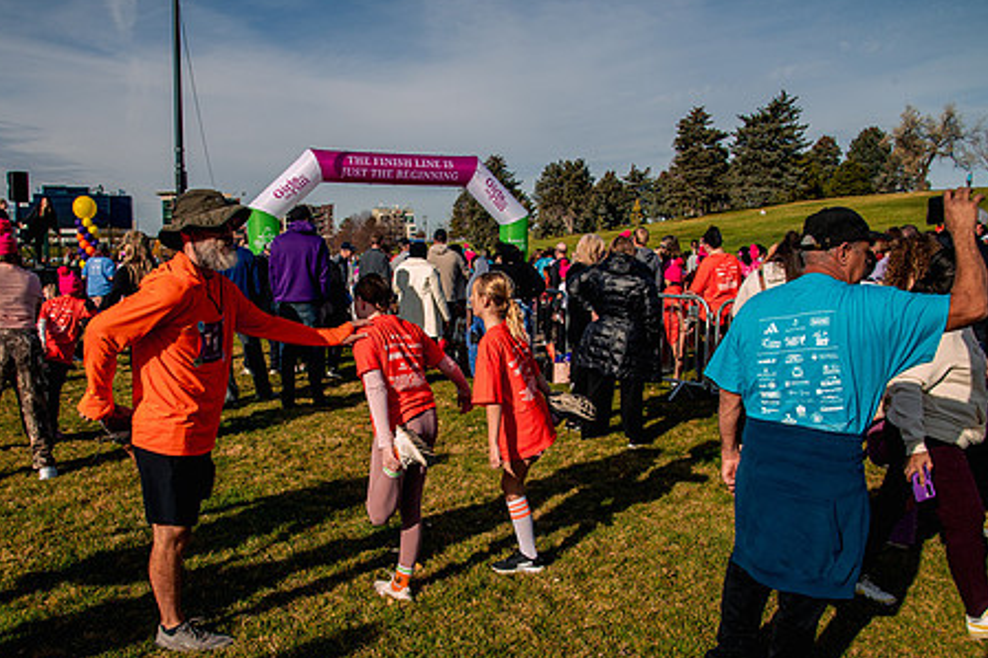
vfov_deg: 42.0
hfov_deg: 60.1
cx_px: 429
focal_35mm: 31
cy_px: 412
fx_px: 850
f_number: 10
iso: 800
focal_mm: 24
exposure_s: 1/1250
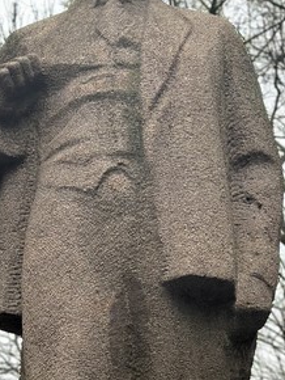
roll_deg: -2.6
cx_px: 120
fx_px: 1392
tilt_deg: +18.4
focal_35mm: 127
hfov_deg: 11.7
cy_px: 370
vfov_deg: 15.3
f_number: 1.78
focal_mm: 6.86
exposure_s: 1/347
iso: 80
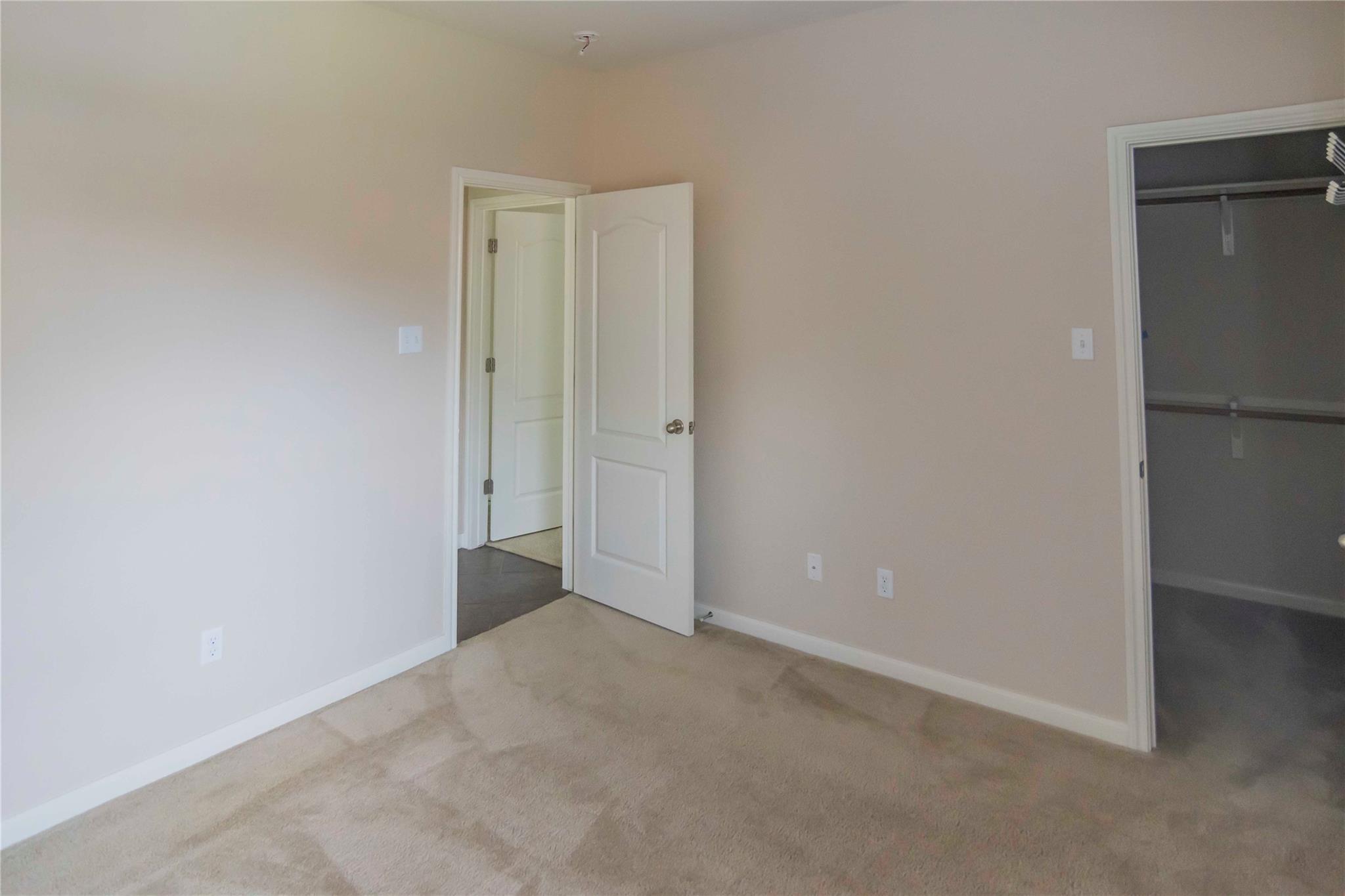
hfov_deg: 90.0
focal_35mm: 18
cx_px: 672
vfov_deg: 67.4
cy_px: 448
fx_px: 672
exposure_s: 1/125
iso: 1250
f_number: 4
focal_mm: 12
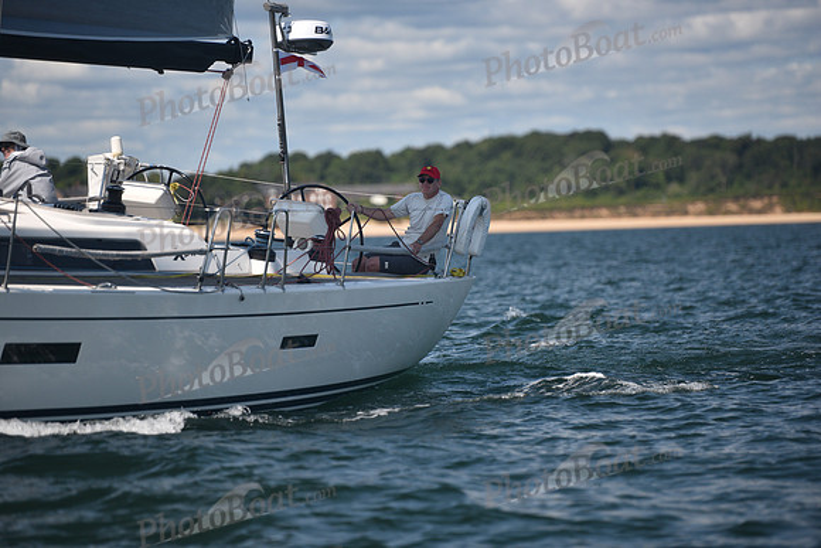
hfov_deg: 10.3
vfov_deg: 6.9
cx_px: 410
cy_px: 274
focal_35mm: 200
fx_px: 4562
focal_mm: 200
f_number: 2.8
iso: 250
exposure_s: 1/2500
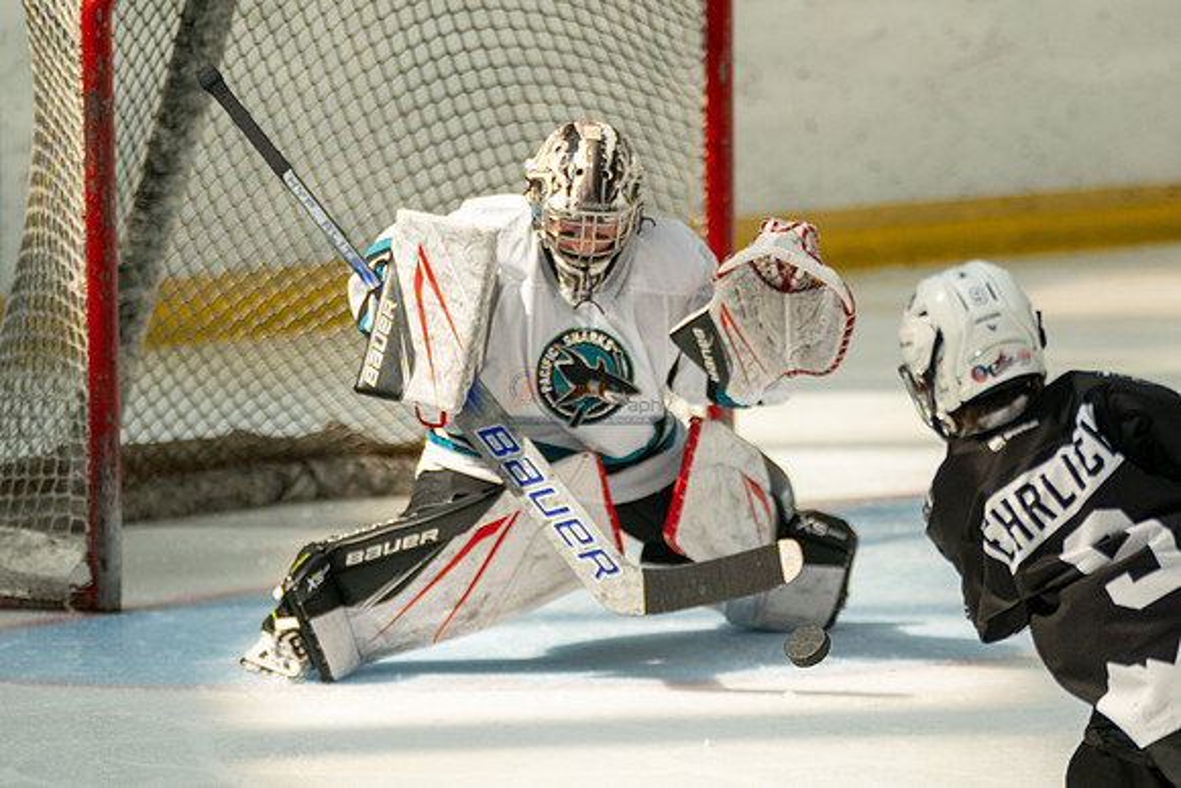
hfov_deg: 7.8
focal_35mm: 264
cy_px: 368
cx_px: 515
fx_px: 8672
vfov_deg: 5.2
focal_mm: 197
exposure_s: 1/6400
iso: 1600
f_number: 3.2
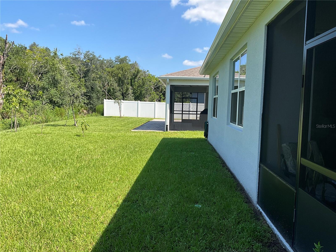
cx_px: 168
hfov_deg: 61.7
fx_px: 281
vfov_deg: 48.2
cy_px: 126
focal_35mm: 29
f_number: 1.8
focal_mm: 3
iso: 25
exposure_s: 1/929
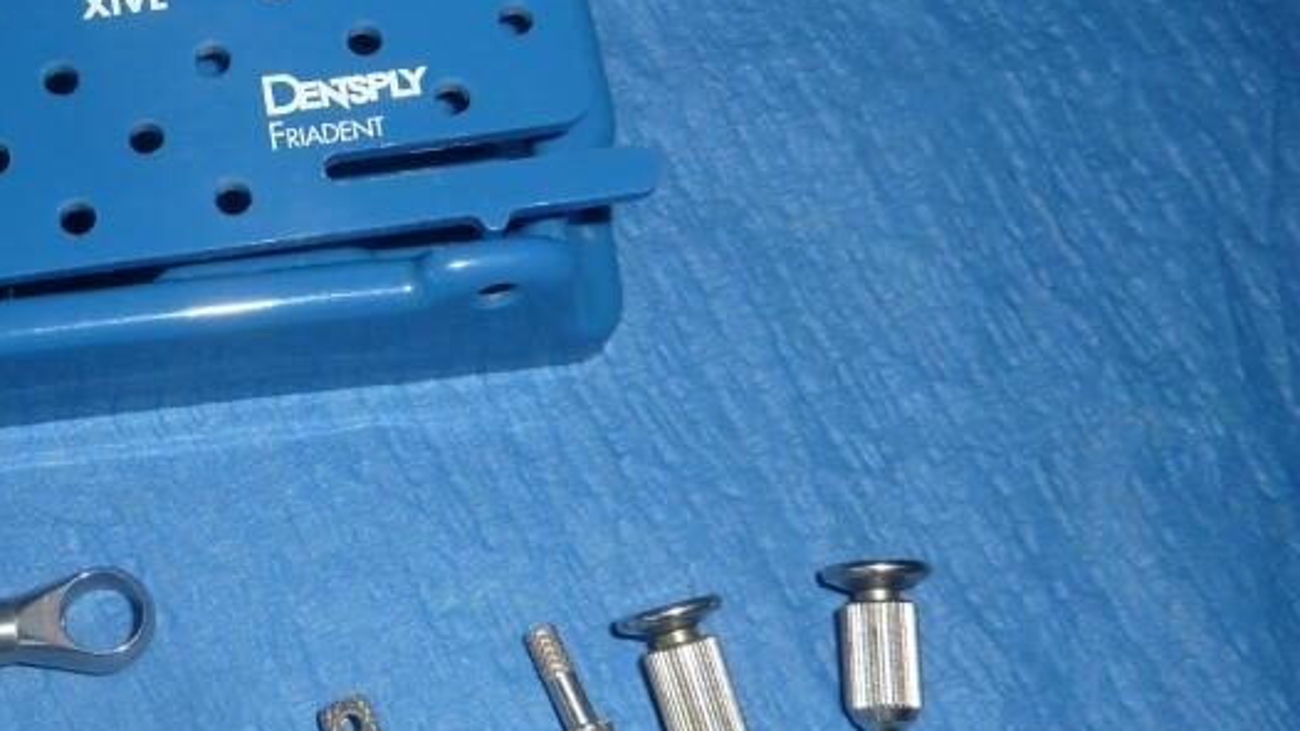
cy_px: 464
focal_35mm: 53
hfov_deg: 37.2
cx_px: 193
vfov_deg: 22.6
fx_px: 1827
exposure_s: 1/60
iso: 100
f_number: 3.3
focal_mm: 4.1
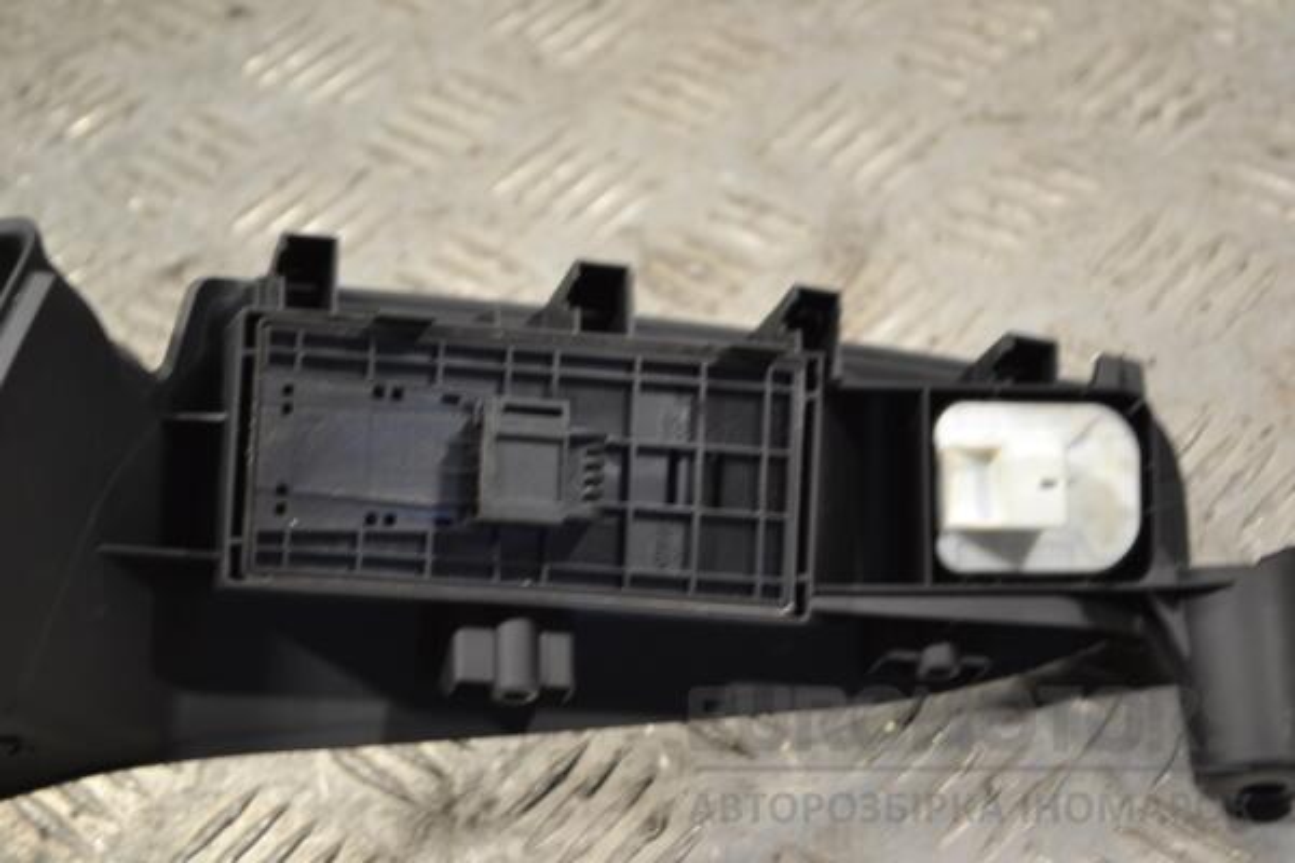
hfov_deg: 24.6
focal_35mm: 82
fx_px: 2967
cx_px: 648
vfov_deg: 16.6
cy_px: 432
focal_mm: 55
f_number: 5.6
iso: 360
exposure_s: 1/30
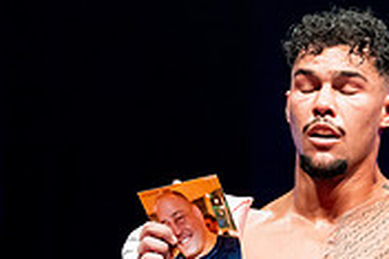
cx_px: 528
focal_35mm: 307
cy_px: 227
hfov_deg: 6.7
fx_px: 3314
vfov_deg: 4.5
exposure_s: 1/1000
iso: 4000
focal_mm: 93
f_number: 2.8
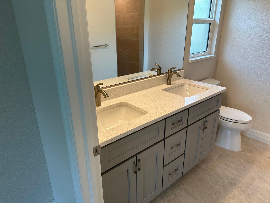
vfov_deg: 56.8
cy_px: 102
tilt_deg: -23.5
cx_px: 135
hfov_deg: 71.6
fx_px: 187
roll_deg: +0.3
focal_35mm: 24
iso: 64
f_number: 1.78
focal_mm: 6.86
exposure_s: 1/120
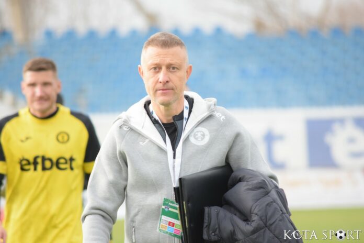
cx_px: 182
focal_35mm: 450
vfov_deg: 3.1
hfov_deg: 4.6
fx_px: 4550
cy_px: 122
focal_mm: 300
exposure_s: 1/640
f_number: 5.6
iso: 1600
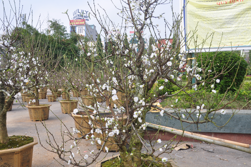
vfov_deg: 41.6
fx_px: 219
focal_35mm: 32
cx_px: 126
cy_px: 84
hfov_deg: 59.6
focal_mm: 21
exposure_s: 1/200
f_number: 10
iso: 200
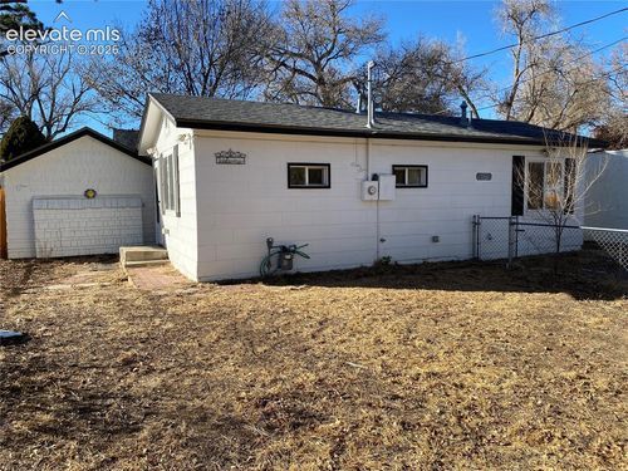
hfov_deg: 67.3
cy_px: 236
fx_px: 472
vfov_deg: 53.1
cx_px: 314
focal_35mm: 26
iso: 32
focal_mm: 4.25
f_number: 1.8
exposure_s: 1/1504
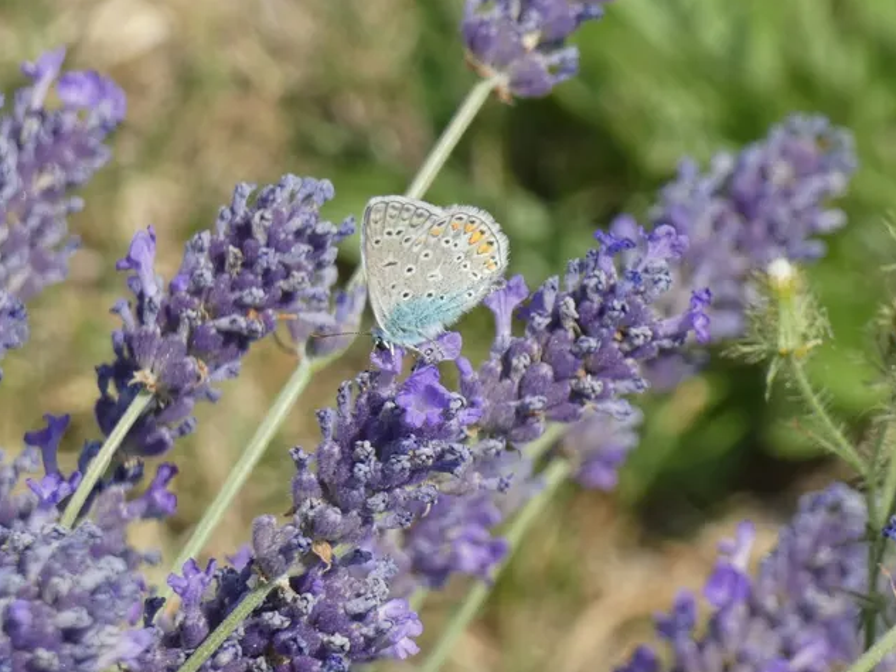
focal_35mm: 294
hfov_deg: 6.7
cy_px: 337
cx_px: 450
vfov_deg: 5.1
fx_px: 7611
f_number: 5.5
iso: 80
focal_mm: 52.2
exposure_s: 1/250
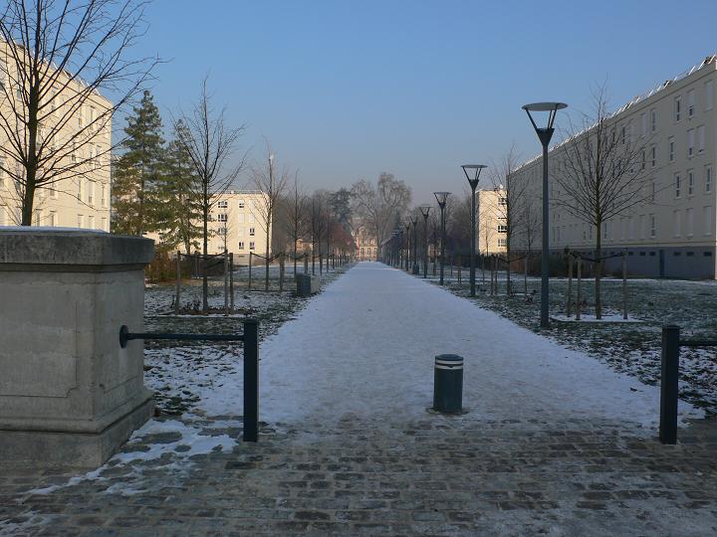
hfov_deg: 54.0
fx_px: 704
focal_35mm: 34
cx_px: 358
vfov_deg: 41.8
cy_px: 268
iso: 80
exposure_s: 1/400
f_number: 4.5
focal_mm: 6.3
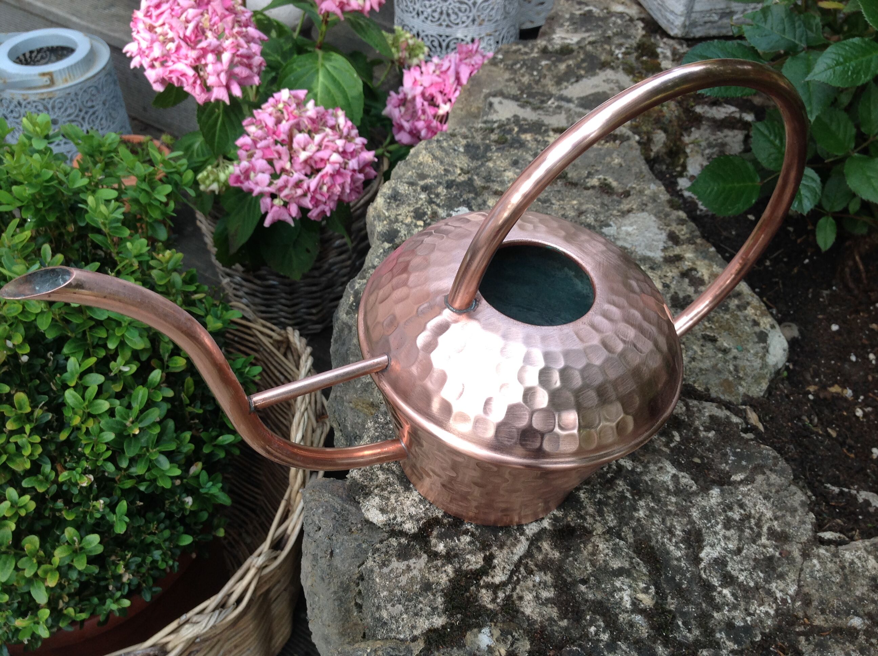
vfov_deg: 40.6
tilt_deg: -45.3
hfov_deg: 52.7
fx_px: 886
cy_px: 328
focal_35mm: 35
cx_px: 439
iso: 50
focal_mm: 4.28
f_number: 2.4
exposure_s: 1/167
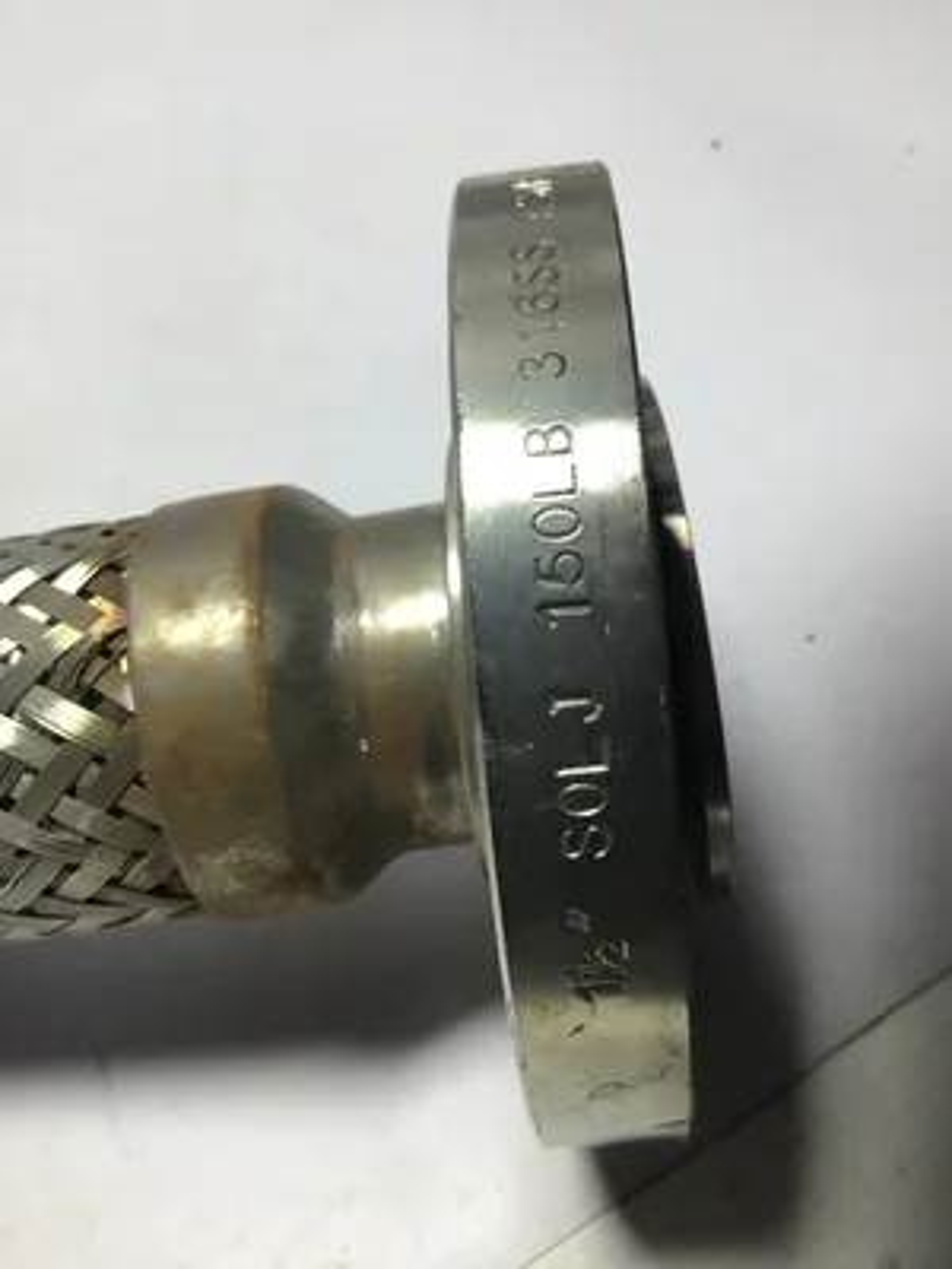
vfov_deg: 58.4
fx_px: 1137
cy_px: 634
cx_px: 476
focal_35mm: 31
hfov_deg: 45.4
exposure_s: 1/120
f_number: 2.4
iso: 40
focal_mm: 3.3
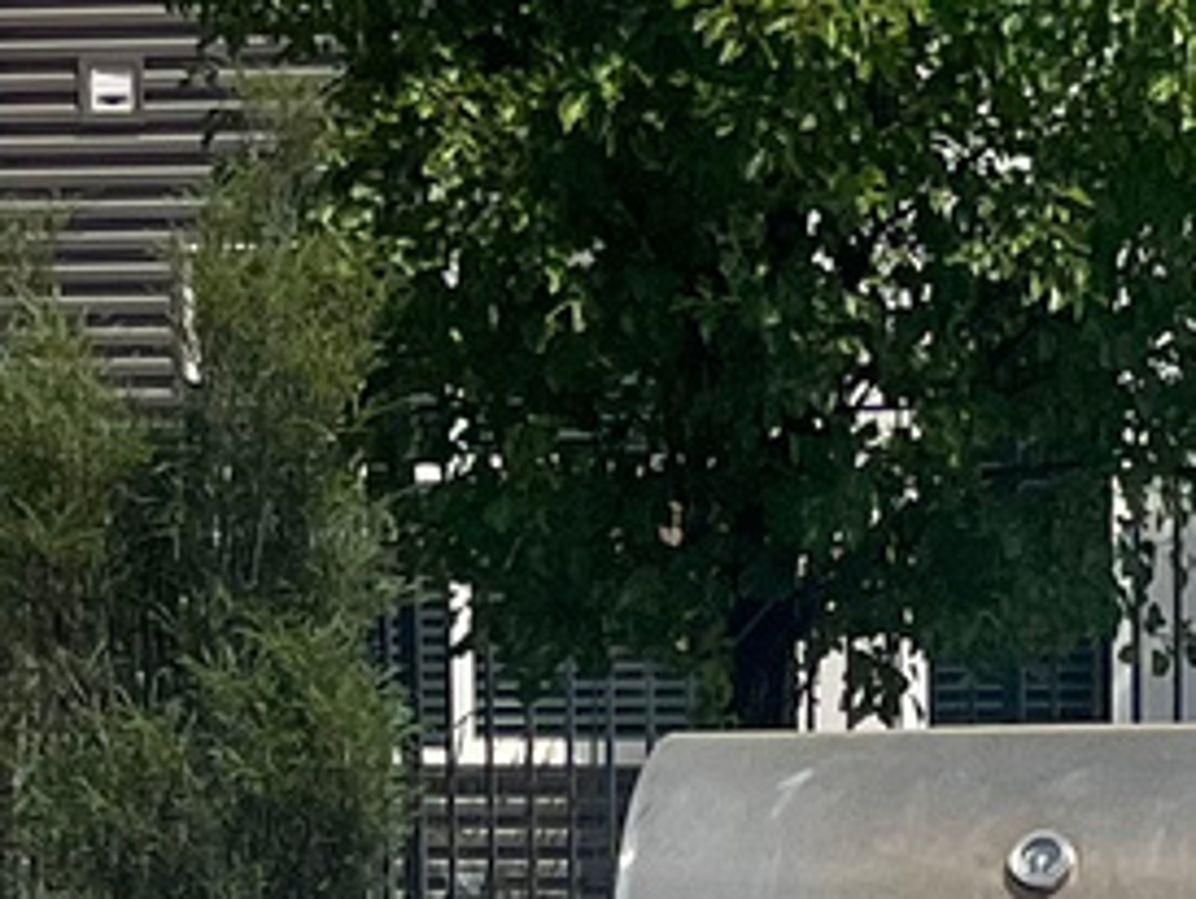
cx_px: 799
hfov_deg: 10.2
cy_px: 1519
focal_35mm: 194
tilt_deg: -11.4
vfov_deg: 7.5
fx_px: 6709
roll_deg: +0.5
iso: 50
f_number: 1.6
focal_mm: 5.1
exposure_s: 1/3311
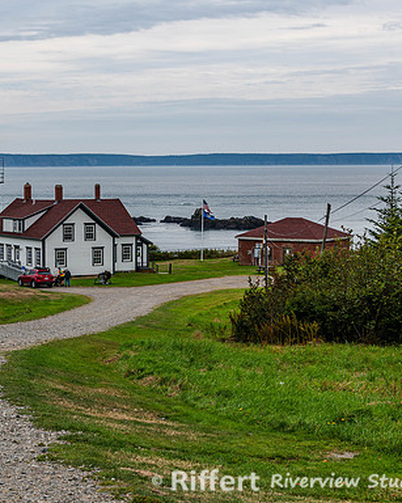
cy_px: 251
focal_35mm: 80
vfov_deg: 23.9
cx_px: 64
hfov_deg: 18.9
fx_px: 1190
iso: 72
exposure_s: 1/250
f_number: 8
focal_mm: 55
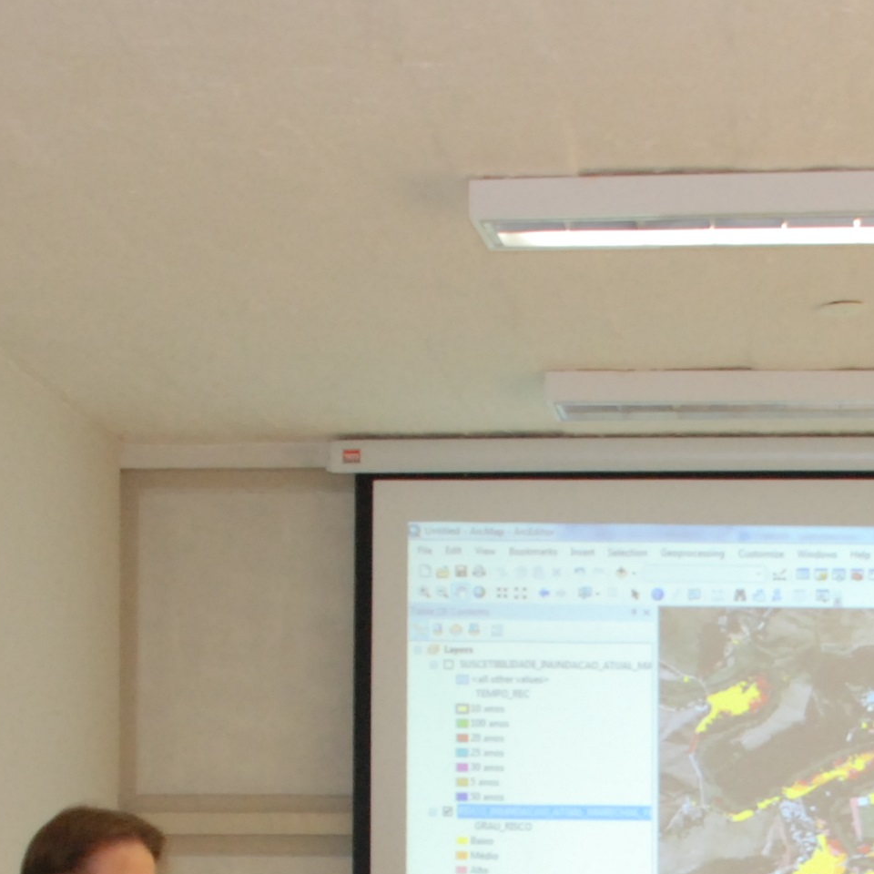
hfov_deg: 16.8
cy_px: 1099
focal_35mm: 103
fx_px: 2942
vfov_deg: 16.1
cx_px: 689
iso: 800
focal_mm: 20
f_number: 5
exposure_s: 1/60
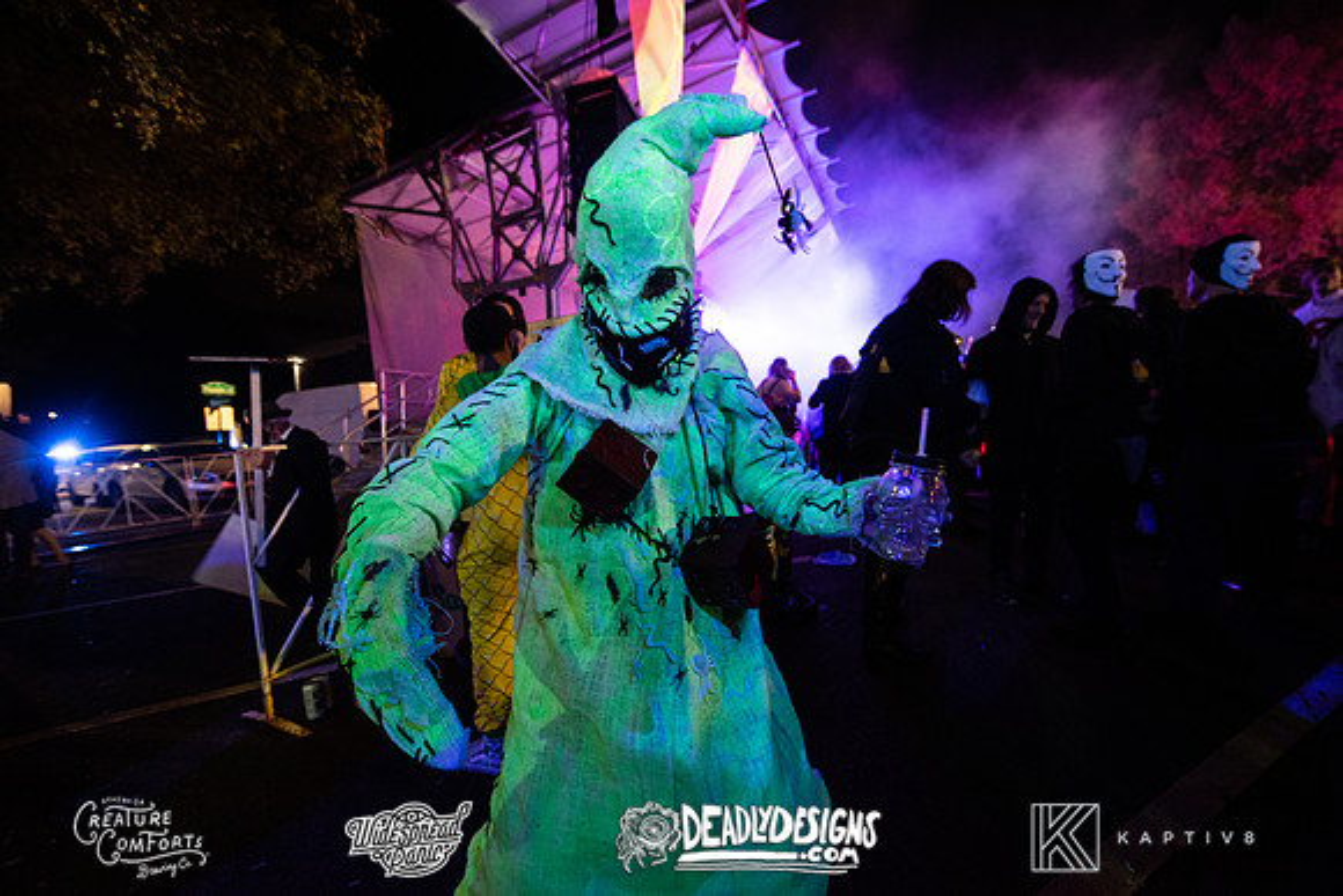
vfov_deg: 81.2
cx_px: 672
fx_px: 522
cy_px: 448
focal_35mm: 14
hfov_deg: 104.2
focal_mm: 14
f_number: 3.5
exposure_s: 1/25
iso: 2000
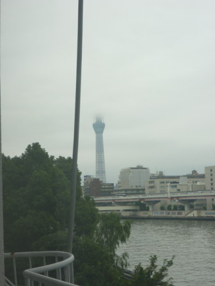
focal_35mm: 61
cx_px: 107
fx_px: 505
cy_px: 157
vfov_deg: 31.7
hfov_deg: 24.0
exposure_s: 1/320
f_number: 4.9
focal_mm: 9.8
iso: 80
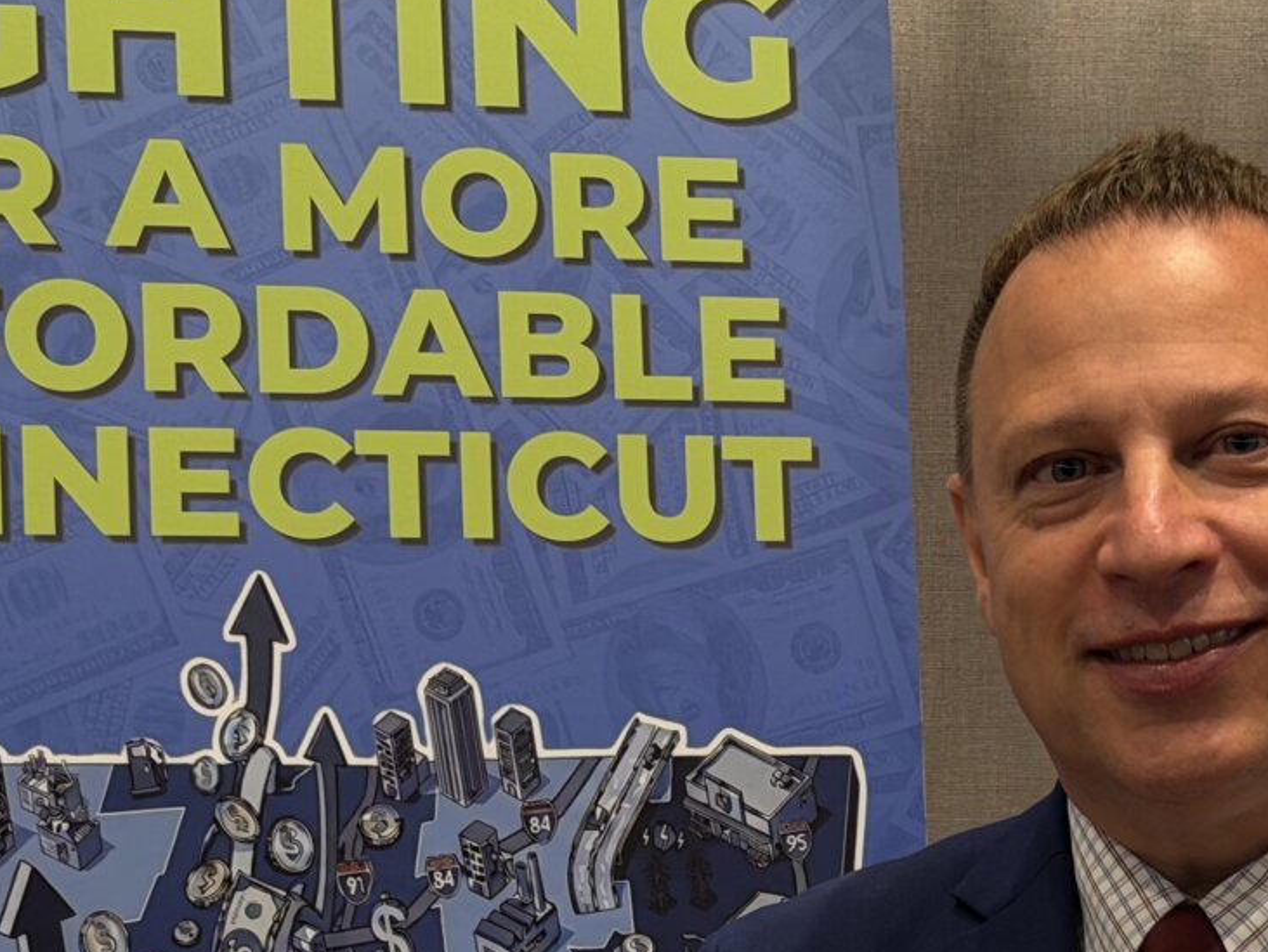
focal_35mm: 126
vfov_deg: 11.7
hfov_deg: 15.6
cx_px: 663
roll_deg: +0.8
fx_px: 4618
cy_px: 877
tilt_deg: -3.5
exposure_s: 1/60
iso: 160
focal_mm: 6.76
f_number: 1.78
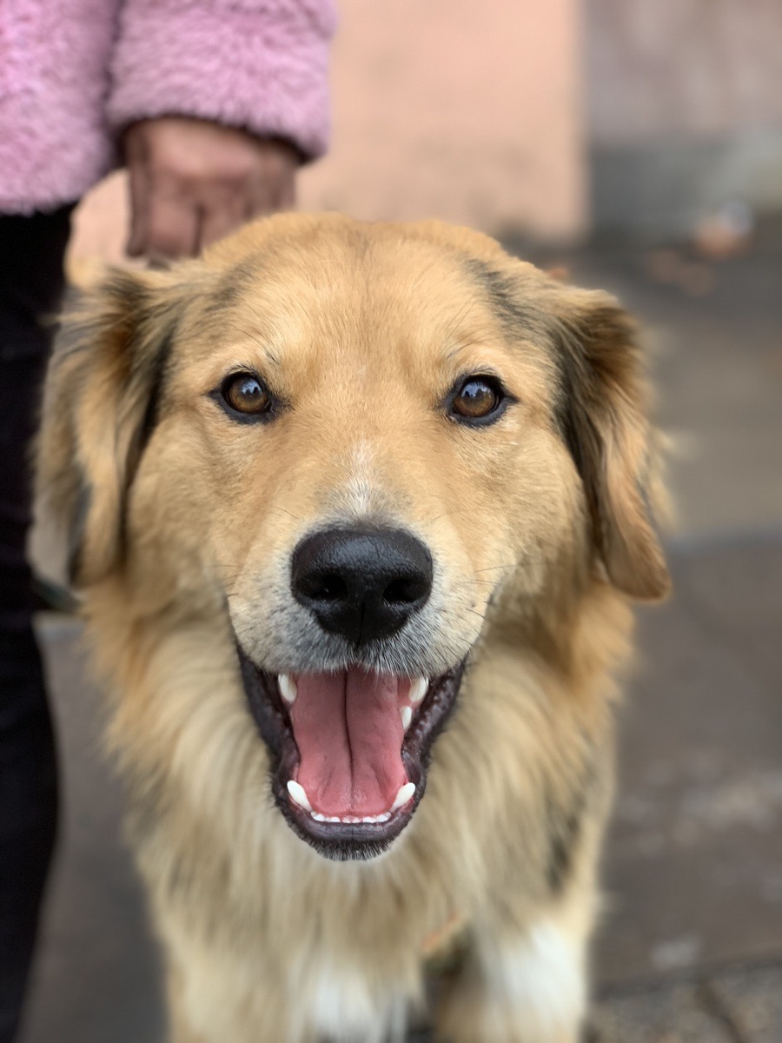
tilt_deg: -20.5
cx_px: 391
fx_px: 1566
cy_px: 522
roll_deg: +1.8
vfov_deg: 36.8
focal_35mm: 52
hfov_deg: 28.0
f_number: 2.4
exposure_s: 1/122
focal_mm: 6
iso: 40
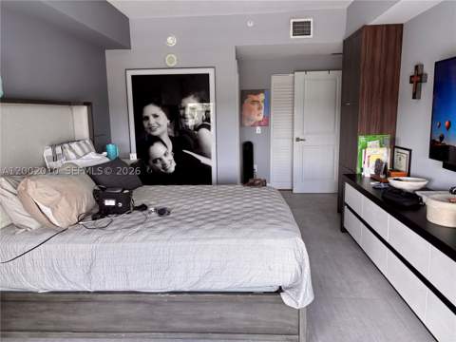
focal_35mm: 26
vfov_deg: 53.1
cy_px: 171
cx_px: 228
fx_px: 343
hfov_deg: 67.3
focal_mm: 5.96
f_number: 1.6
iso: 125
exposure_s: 1/120
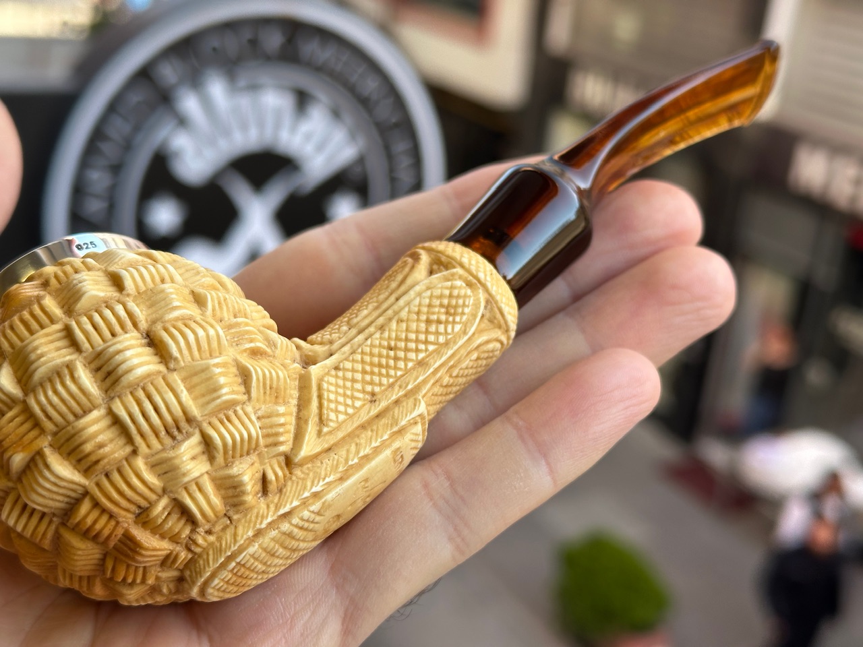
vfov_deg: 30.3
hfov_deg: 39.7
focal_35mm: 48
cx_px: 432
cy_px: 324
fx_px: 1197
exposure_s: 1/337
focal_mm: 6.86
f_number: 1.78
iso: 64
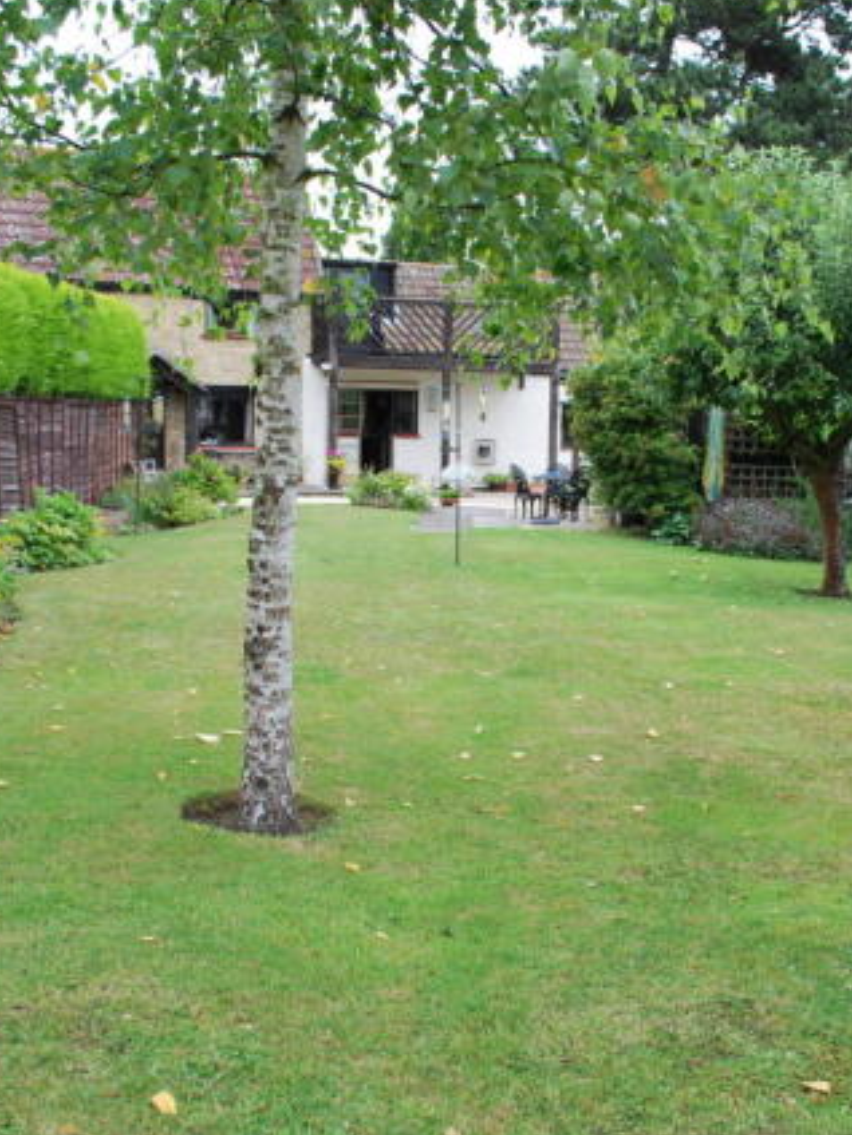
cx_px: 492
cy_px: 569
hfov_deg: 35.9
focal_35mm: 40
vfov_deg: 46.8
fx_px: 1313
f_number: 5.6
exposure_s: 1/125
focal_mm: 18
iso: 160
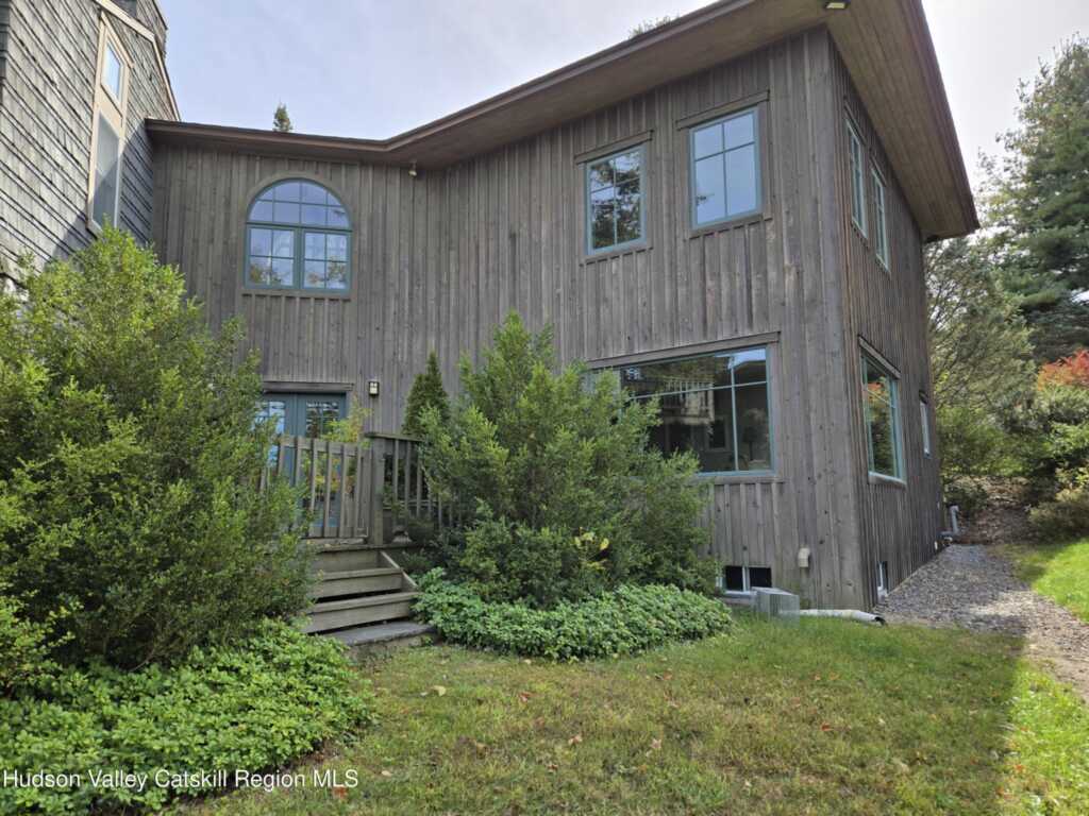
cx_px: 544
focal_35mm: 23
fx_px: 724
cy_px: 408
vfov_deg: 58.9
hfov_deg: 73.9
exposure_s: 1/1096
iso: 25
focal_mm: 5.4
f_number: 1.8
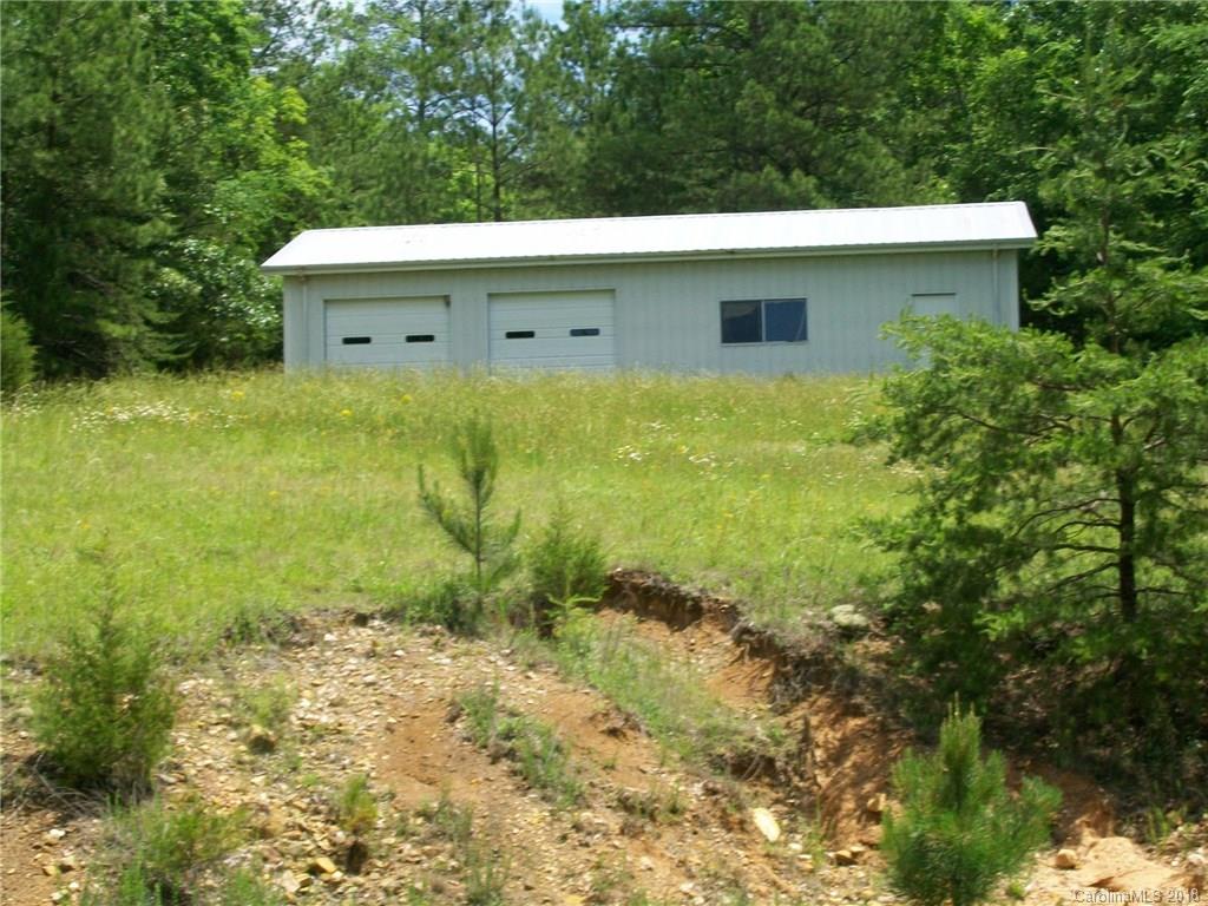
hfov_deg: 27.8
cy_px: 453
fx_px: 2443
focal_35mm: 70
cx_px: 604
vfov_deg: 21.0
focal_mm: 11.6
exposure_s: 1/400
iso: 64
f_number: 3.8
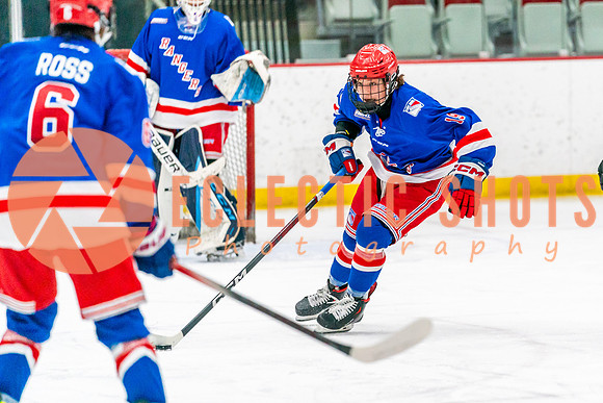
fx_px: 4631
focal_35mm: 276
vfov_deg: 5.0
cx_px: 410
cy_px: 202
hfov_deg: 7.4
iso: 3200
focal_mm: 200
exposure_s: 1/1250
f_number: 2.8
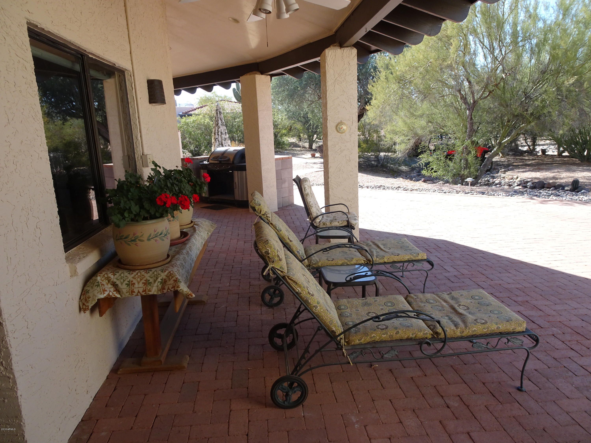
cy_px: 222
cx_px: 296
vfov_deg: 56.8
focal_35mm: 24
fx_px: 410
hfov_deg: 71.6
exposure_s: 1/200
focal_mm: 4.1
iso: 80
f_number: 3.5
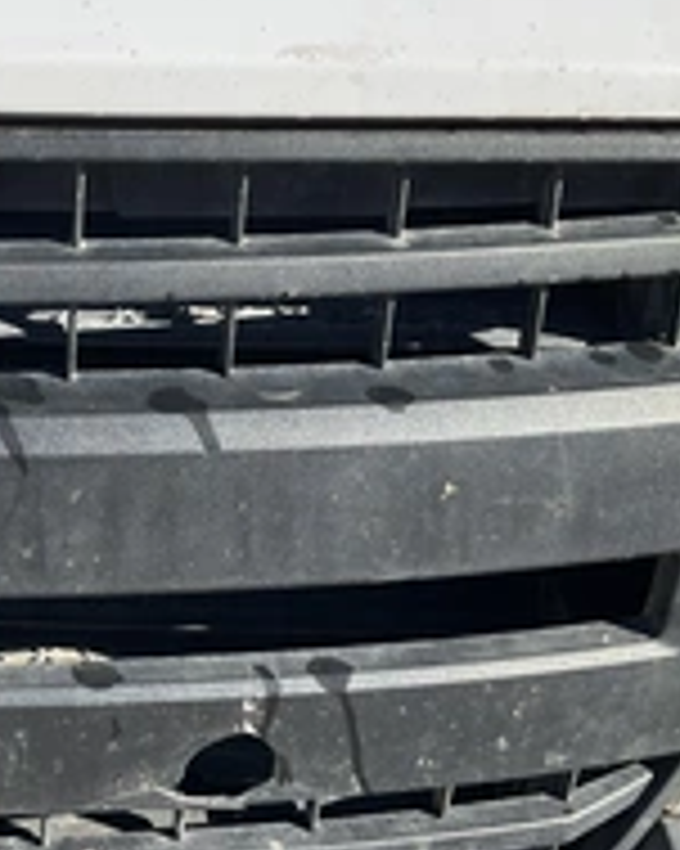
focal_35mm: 60
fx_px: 1511
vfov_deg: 31.5
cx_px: -32
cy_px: 423
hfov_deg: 24.0
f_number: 1.8
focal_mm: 3
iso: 25
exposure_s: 1/1534
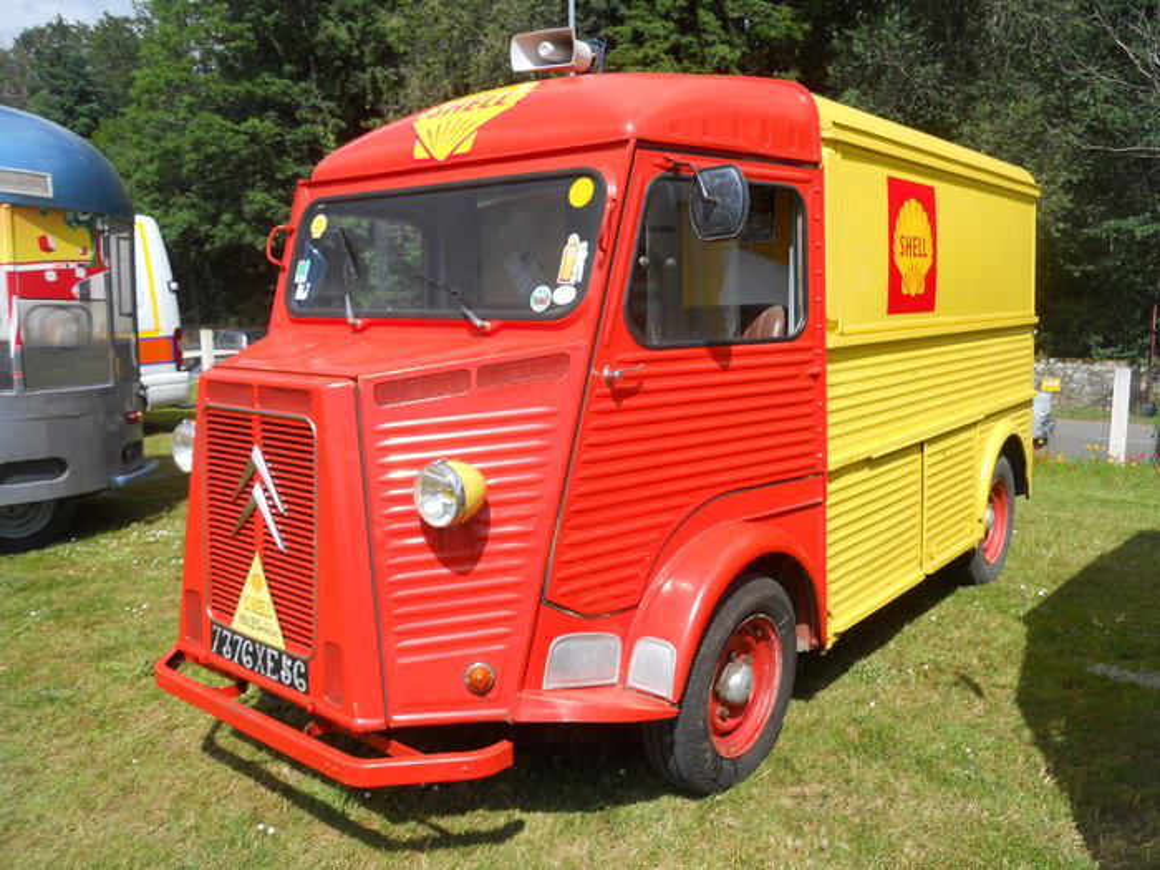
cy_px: 435
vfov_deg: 49.7
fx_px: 938
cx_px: 580
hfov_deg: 63.4
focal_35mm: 28
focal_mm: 5
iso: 80
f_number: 5.4
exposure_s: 1/320
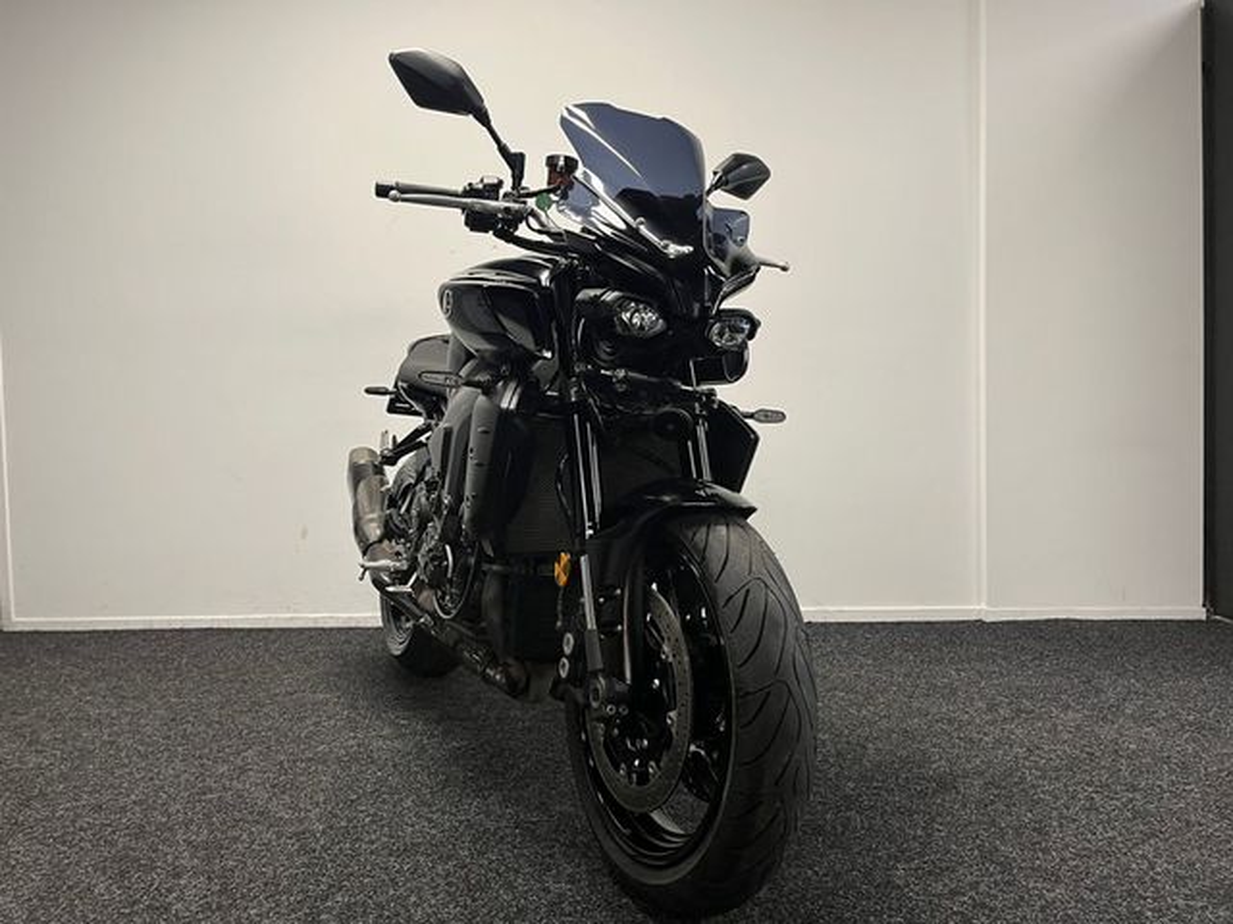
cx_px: 616
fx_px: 926
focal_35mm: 26
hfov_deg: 67.3
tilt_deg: -2.3
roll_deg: +1.6
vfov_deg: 53.1
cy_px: 462
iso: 80
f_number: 1.6
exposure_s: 1/50
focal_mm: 5.1
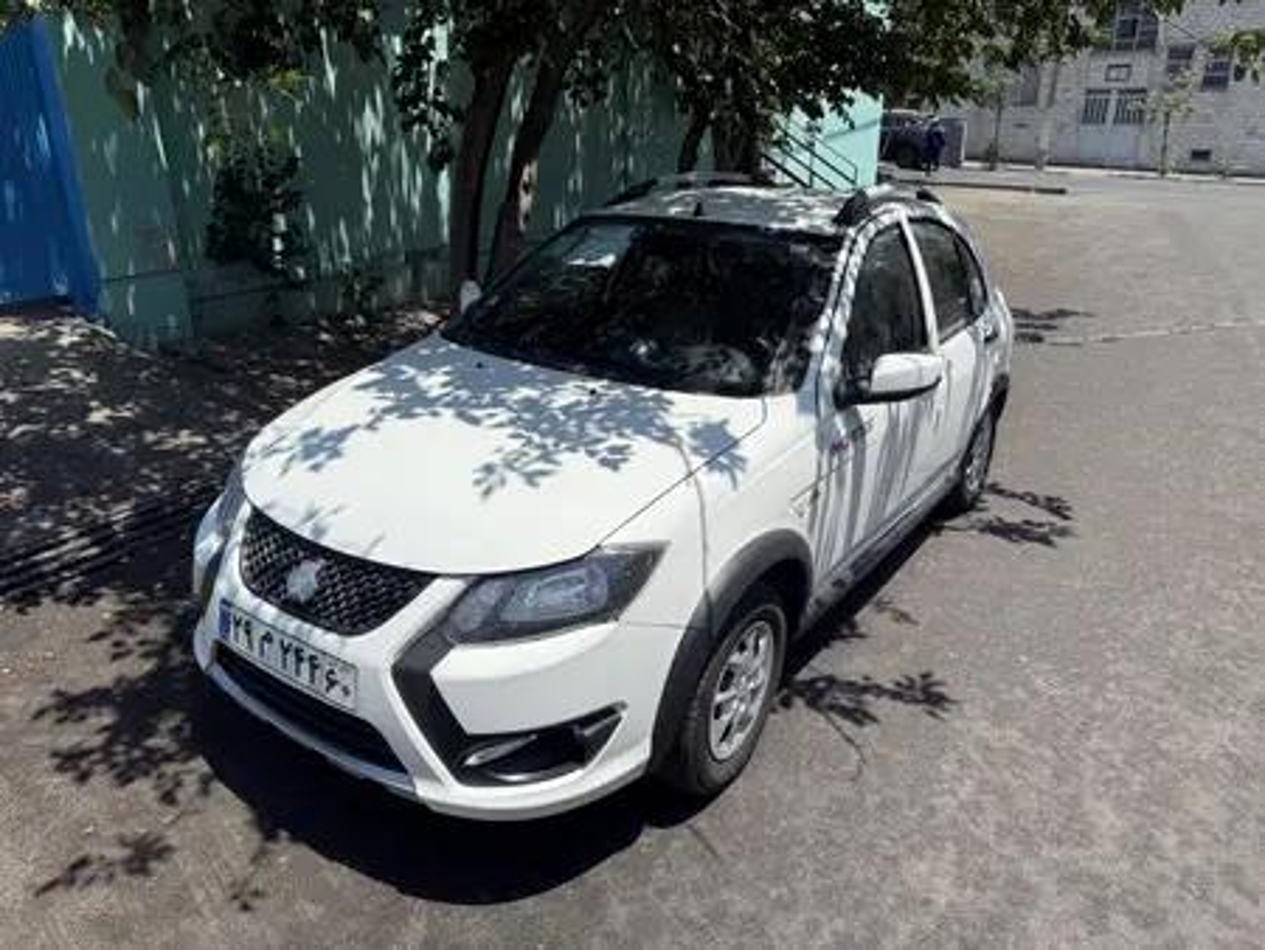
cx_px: 632
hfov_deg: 71.6
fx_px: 878
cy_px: 475
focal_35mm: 24
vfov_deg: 56.9
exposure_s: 1/6173
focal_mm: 6.76
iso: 80
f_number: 1.78
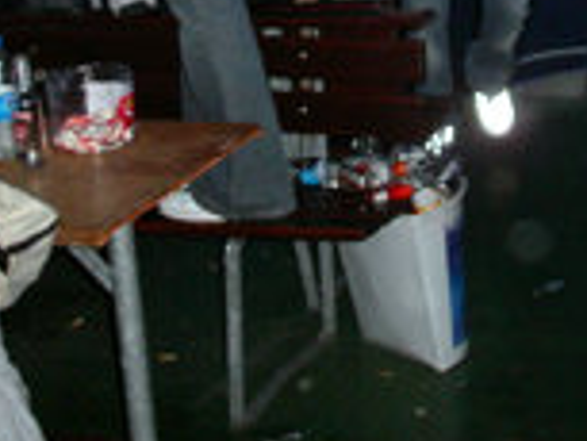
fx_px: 1697
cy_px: -127
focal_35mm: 100
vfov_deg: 14.2
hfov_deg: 19.5
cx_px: 416
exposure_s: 1/30
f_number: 2.8
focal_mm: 7.8
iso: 200
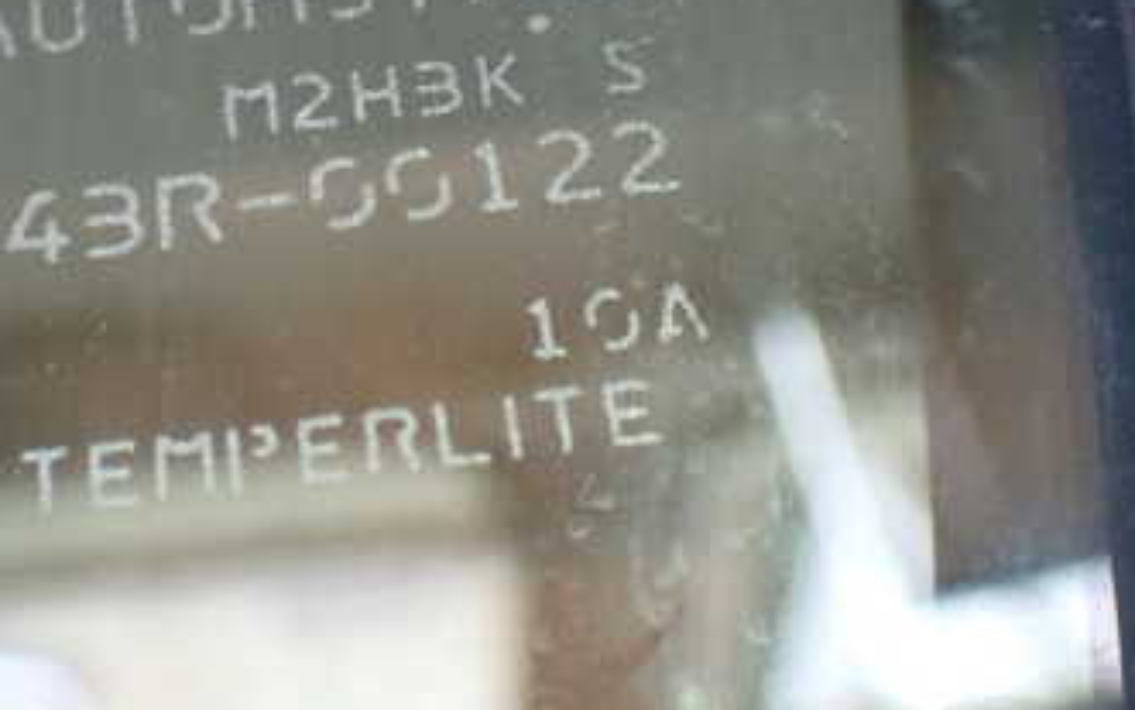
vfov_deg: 17.7
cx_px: 394
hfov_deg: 28.1
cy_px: 147
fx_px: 2258
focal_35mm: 73
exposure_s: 1/40
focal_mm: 6.83
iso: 1000
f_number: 2.7
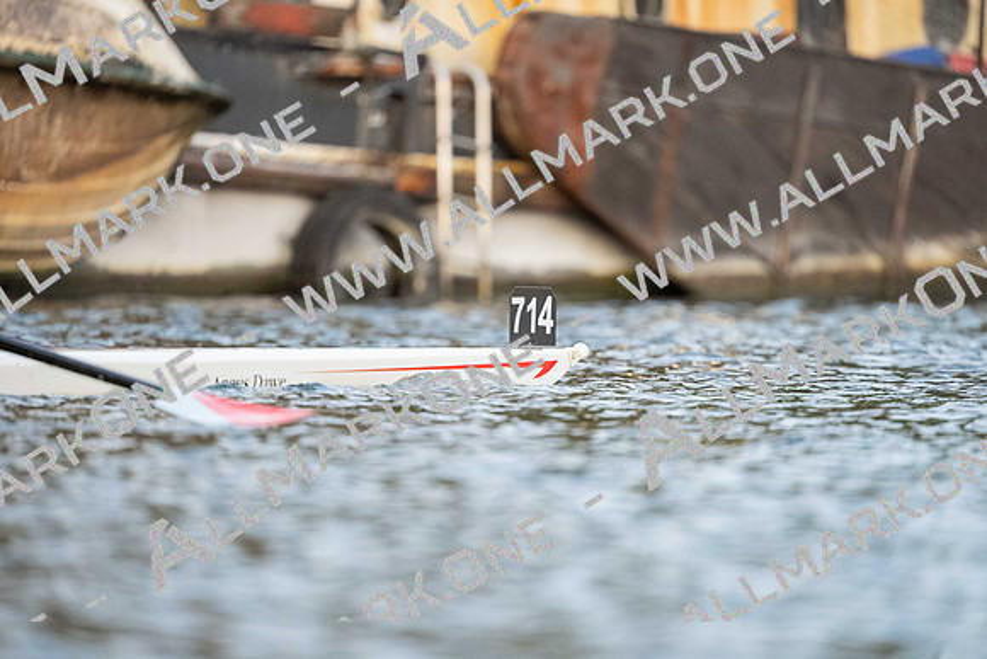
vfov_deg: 2.3
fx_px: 16453
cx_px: 494
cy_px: 330
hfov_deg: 3.4
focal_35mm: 600
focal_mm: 600
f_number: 4
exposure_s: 1/1600
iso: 2000
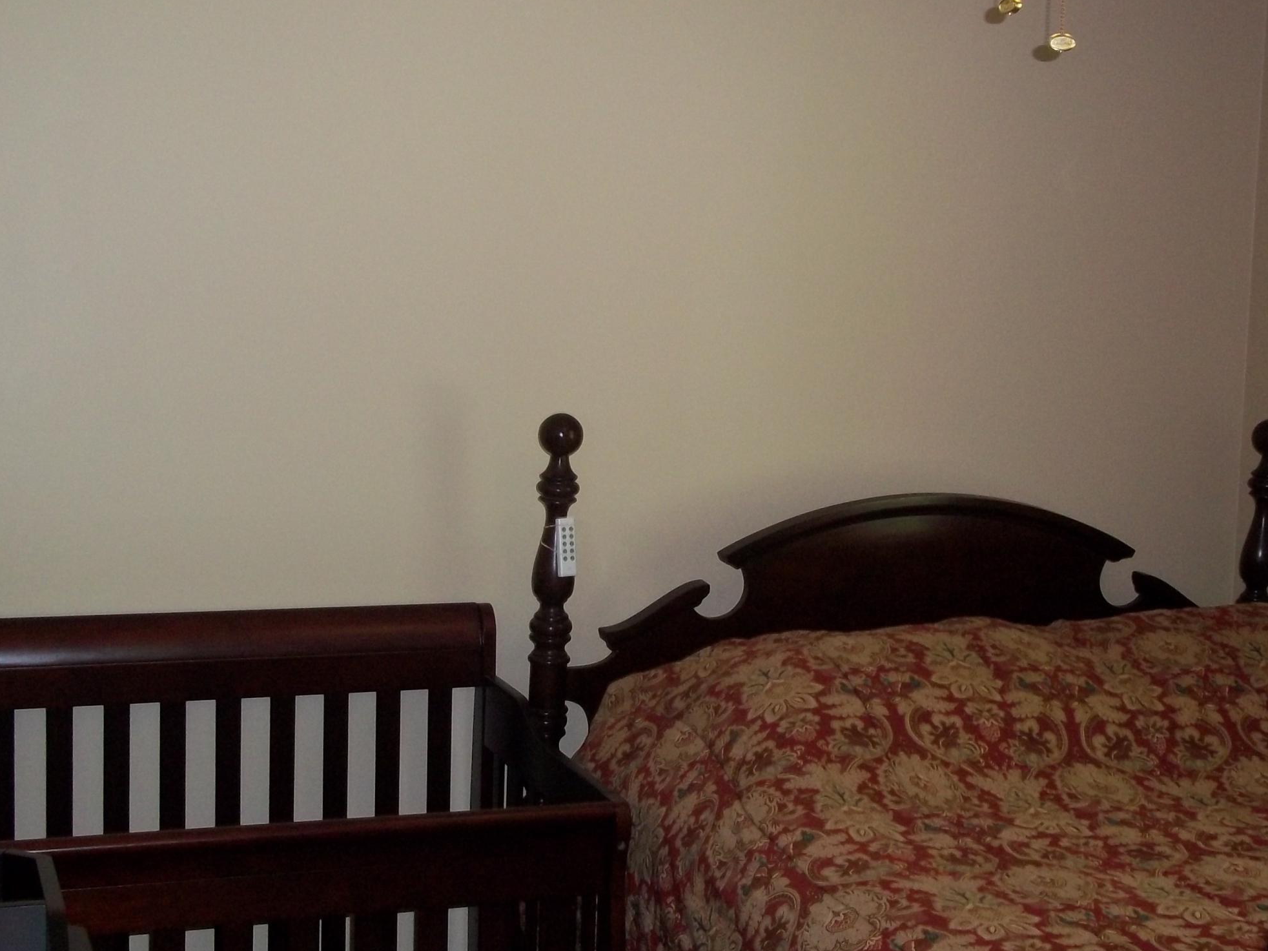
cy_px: 454
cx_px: 646
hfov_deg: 34.9
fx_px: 2015
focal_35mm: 55
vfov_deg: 26.6
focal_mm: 6.5
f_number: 3.1
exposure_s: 1/30
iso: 160
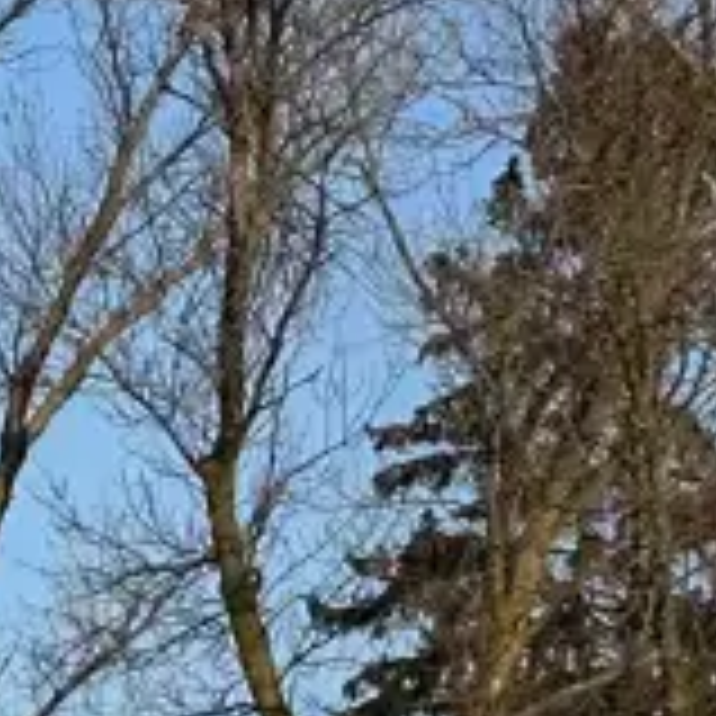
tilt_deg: +8.3
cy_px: 883
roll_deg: +1.7
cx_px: -1364
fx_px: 5991
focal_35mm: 256
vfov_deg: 6.8
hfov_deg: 6.3
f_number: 1.78
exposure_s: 1/2732
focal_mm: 6.86
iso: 64
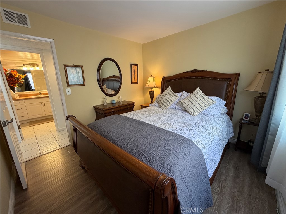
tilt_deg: -12.9
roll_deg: +2.3
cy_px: 107
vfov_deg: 85.7
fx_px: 116
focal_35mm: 14
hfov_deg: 102.1
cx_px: 143
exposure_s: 1/60
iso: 200
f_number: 2.2
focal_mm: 2.22
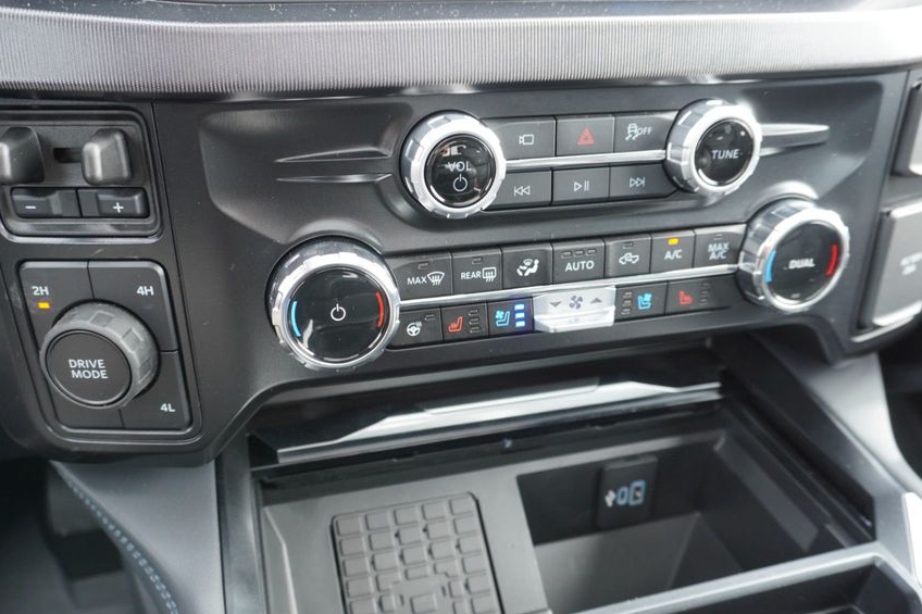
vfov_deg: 44.8
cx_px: 446
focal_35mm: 29
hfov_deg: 63.7
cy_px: 348
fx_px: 743
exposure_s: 1/60
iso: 500
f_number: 4
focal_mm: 16
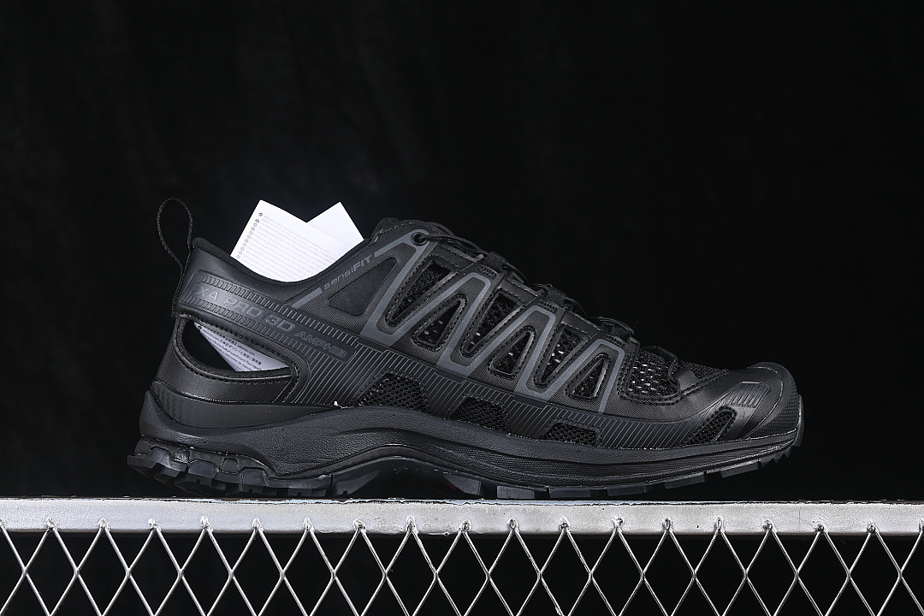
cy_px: 308
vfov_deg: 18.2
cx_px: 462
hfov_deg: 27.0
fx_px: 1925
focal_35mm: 75
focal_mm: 50
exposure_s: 1/60
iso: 160
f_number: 6.3
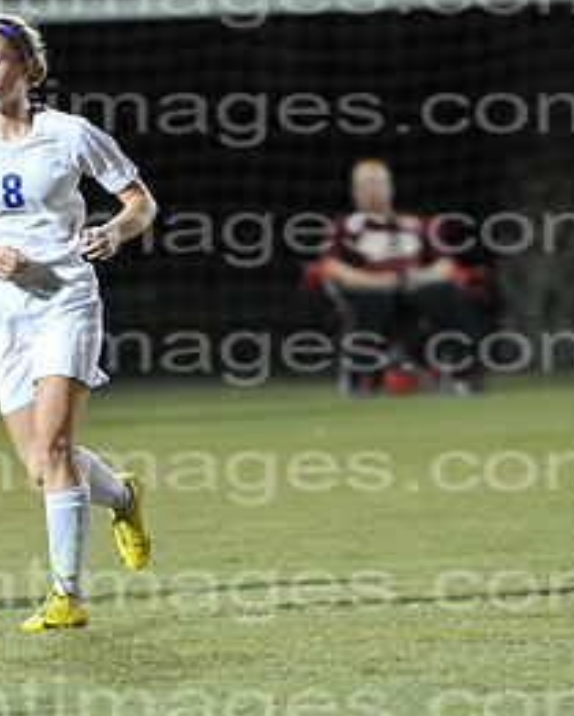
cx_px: 8
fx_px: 13193
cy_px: 292
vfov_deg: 3.1
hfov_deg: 2.5
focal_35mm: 622
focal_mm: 300
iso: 5000
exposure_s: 1/400
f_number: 4
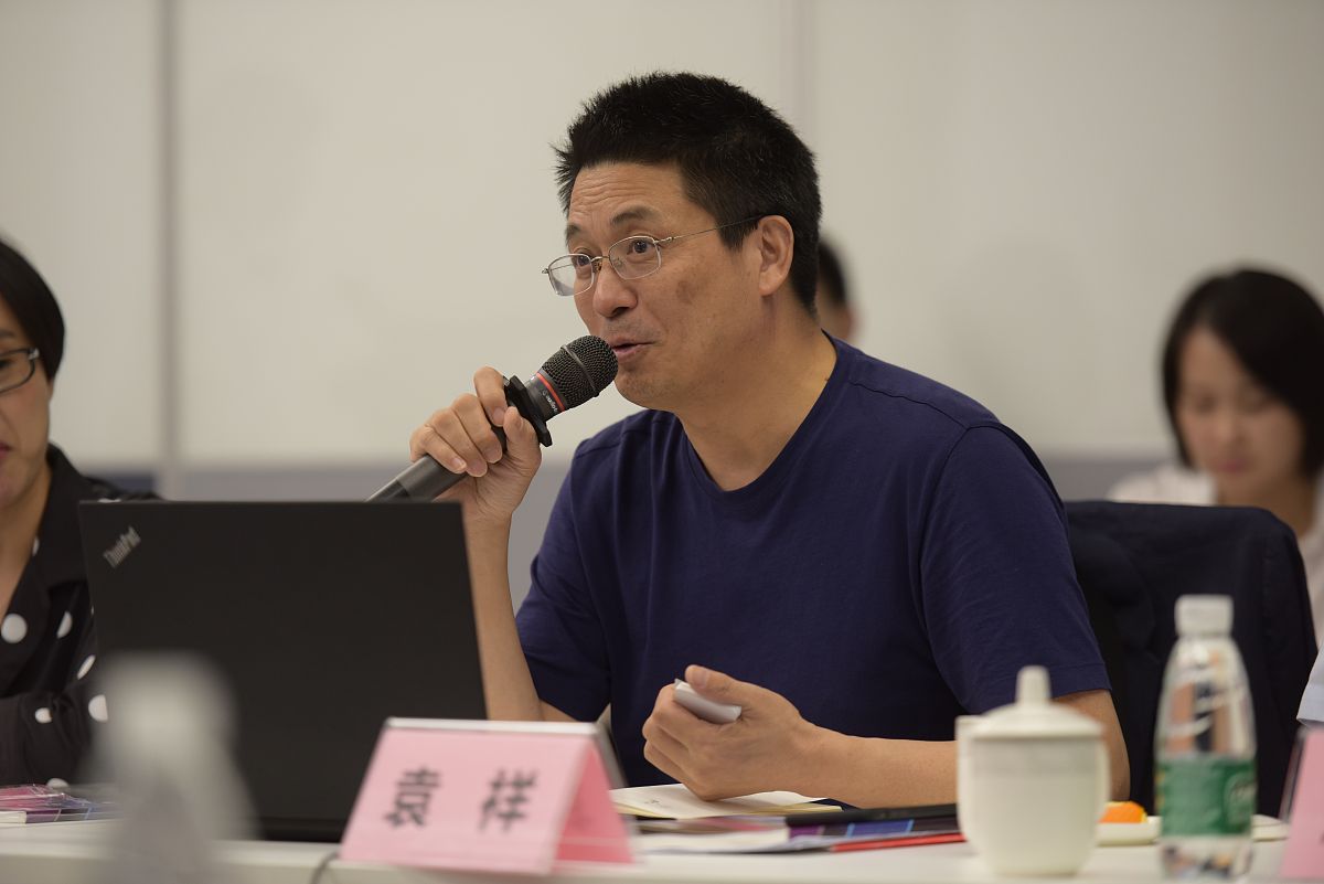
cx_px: 662
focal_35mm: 165
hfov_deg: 12.4
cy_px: 442
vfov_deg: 8.3
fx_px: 6070
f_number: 2.8
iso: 640
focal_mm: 165
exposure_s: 1/200
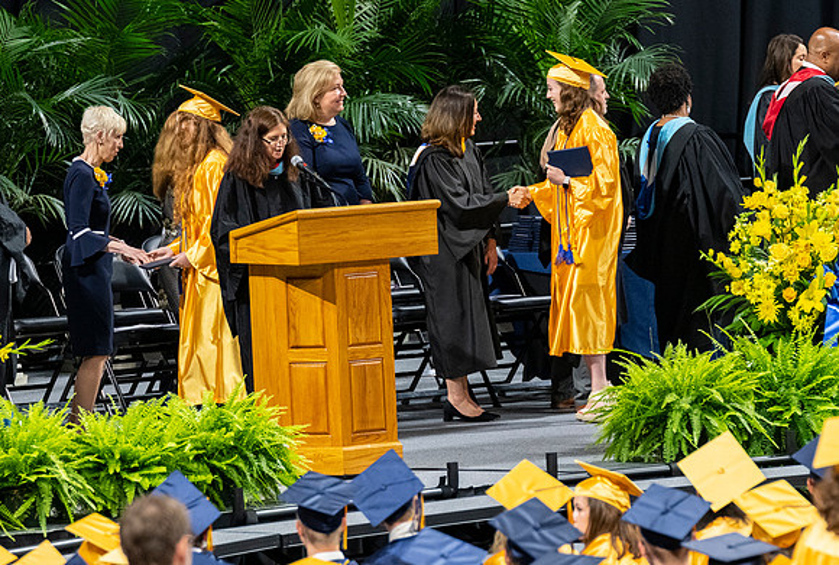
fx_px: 7889
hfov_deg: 6.1
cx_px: 525
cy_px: 287
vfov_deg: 4.1
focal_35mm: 337
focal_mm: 190
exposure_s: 1/200
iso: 2000
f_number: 4
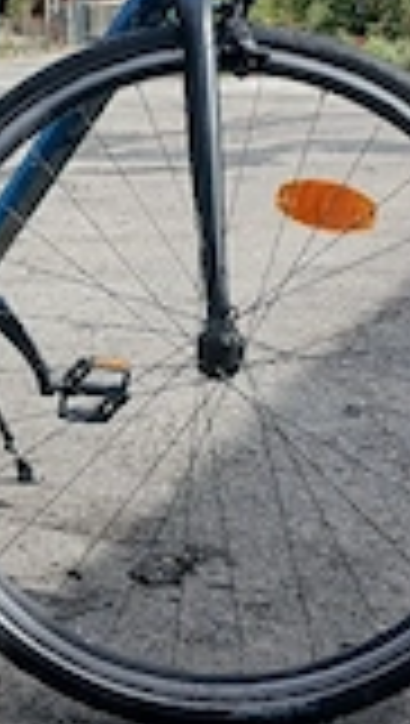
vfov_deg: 28.8
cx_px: 140
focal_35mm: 73
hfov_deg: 16.6
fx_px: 1406
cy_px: 252
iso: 20
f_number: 1.8
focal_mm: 3.98
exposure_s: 1/400
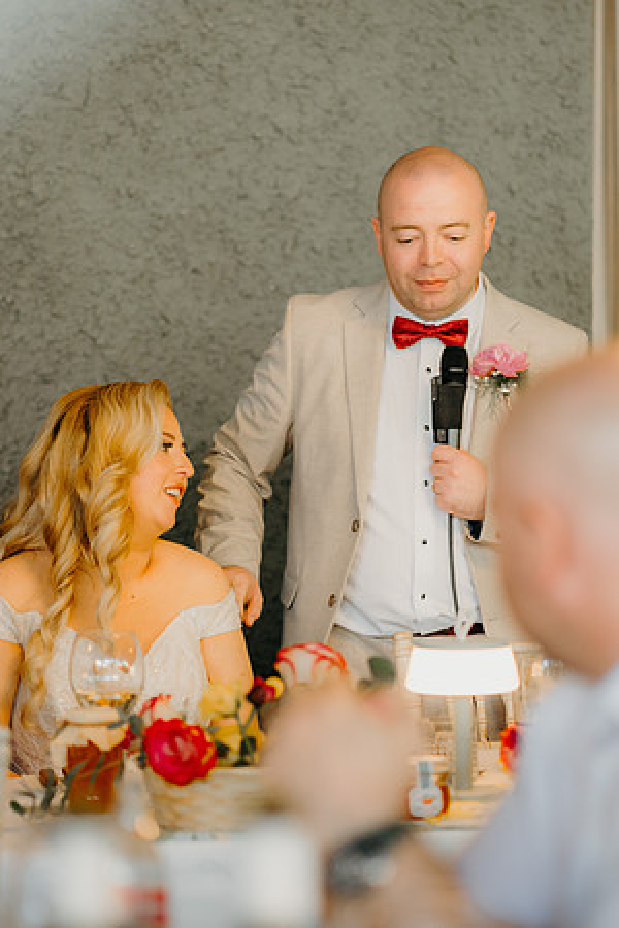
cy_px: 464
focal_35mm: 127
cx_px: 310
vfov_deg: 16.1
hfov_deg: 10.8
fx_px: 3275
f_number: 2
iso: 1250
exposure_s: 1/200
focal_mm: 85
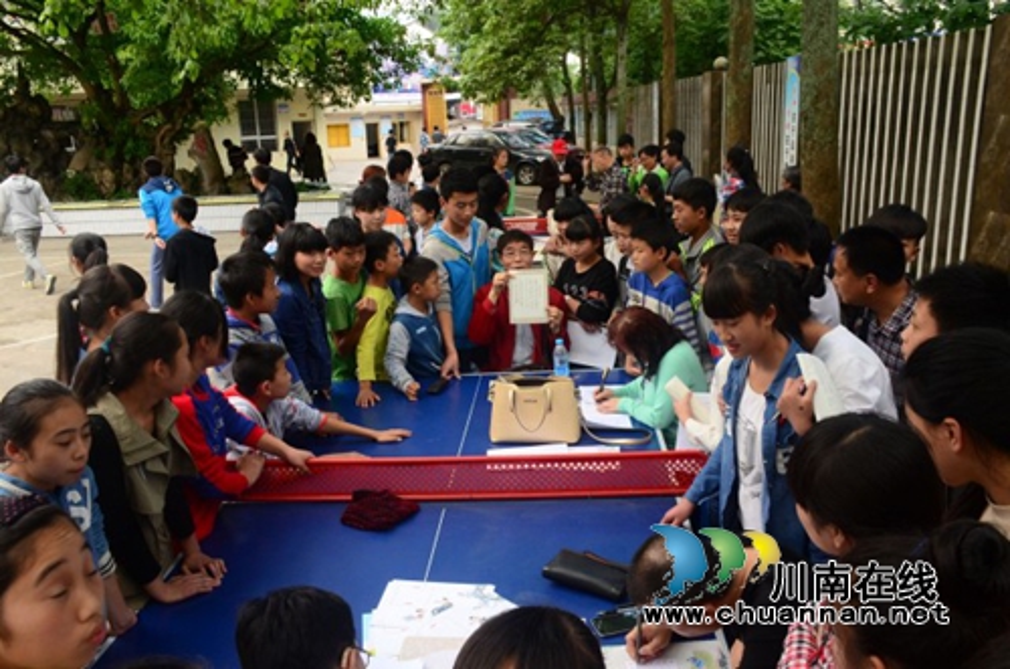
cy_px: 334
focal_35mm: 30
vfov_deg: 43.4
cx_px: 505
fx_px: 840
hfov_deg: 62.0
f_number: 7.1
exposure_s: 1/200
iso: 800
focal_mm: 20
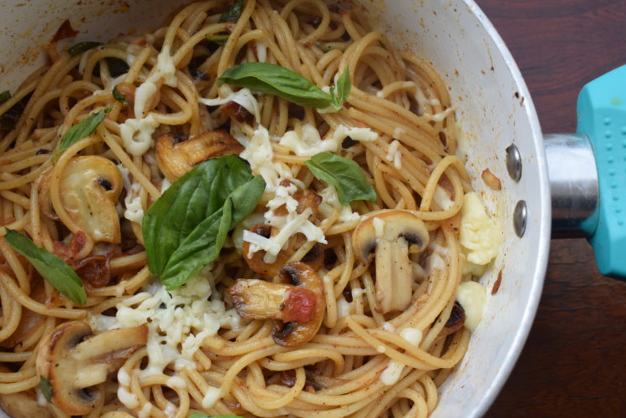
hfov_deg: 46.9
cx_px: 316
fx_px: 722
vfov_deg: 32.3
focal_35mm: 42
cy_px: 206
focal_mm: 27
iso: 280
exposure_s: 1/250
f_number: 8
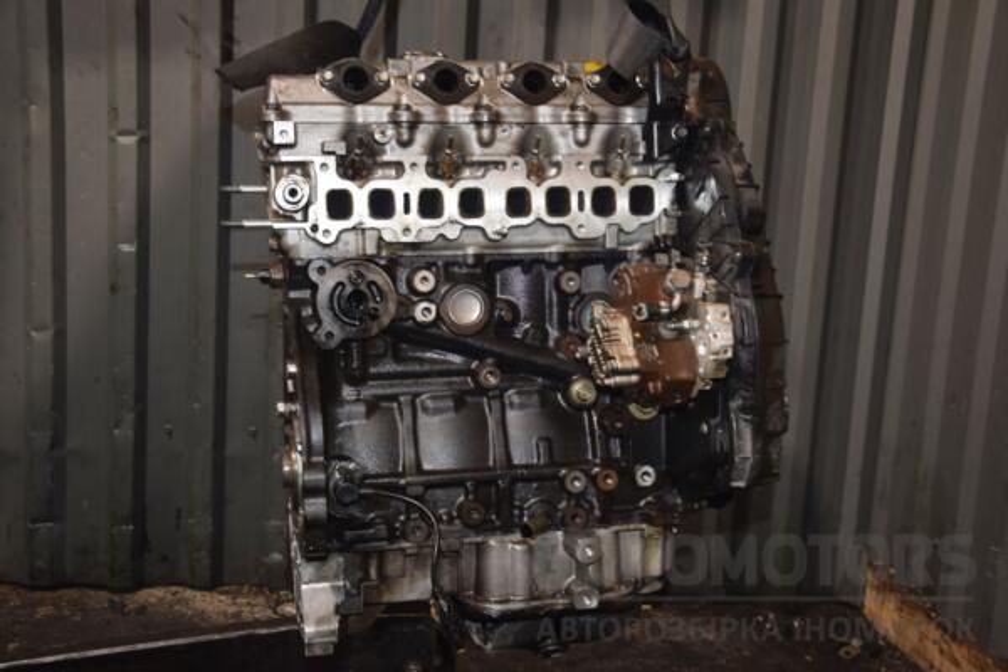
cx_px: 504
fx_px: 1092
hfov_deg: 49.6
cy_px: 336
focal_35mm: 39
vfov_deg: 34.2
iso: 800
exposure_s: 1/60
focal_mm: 26
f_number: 5
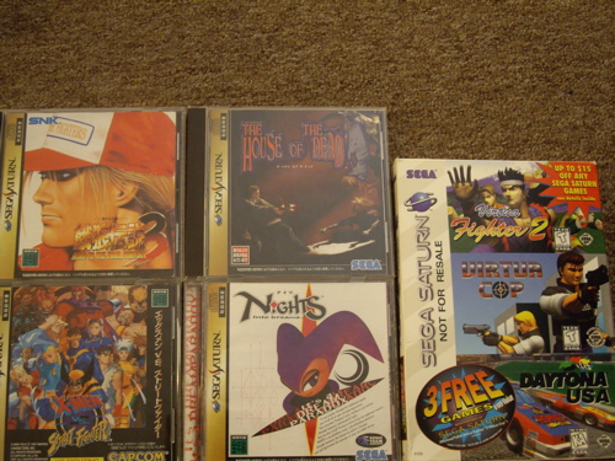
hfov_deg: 41.2
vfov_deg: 31.5
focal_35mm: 46
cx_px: 308
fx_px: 817
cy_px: 230
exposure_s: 1/15
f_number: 3.1
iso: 400
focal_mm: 9.6
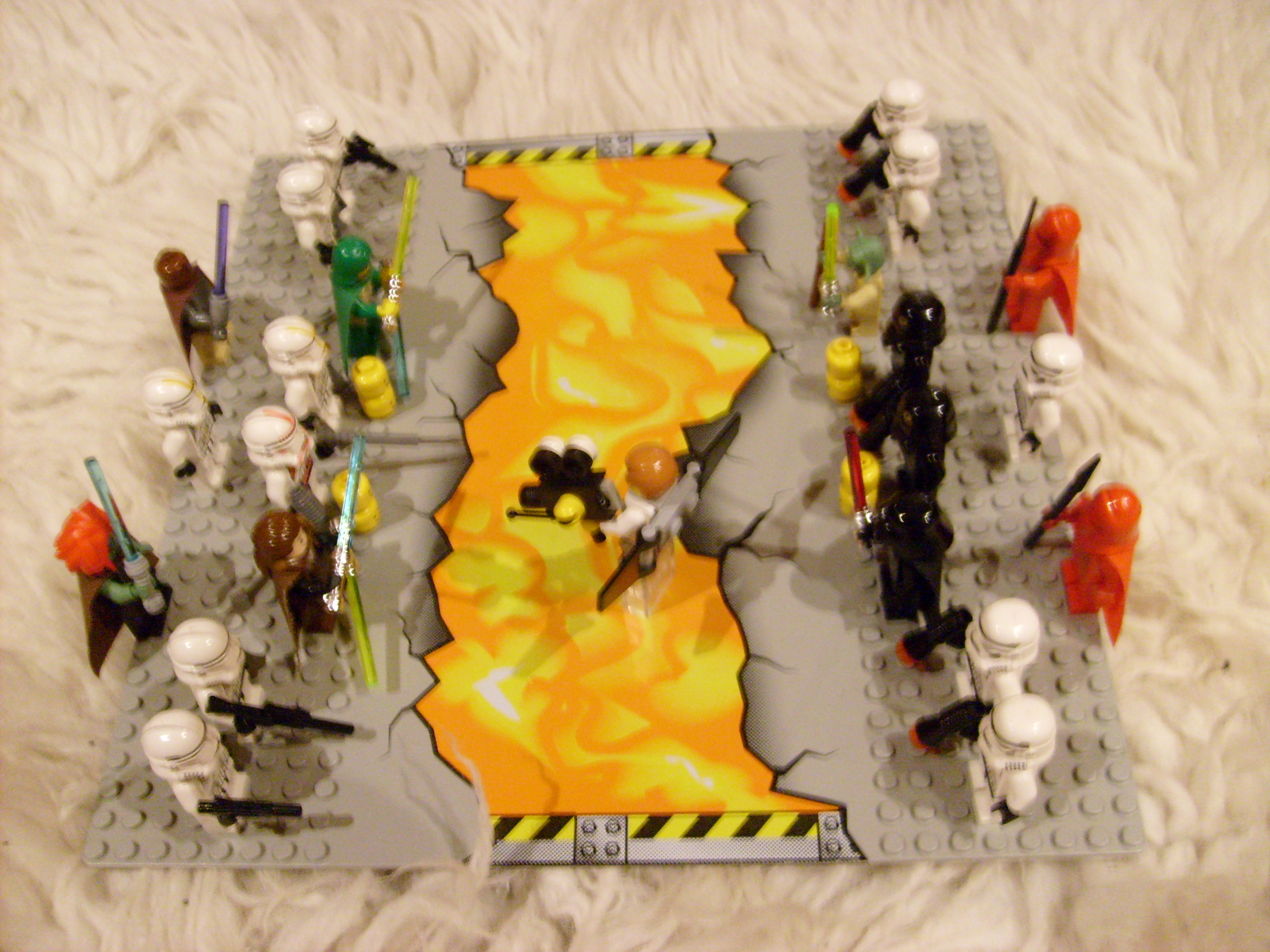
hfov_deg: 52.6
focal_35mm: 35
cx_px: 635
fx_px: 1284
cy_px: 476
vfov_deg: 40.7
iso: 200
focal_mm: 5.8
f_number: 2.8
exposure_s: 1/3
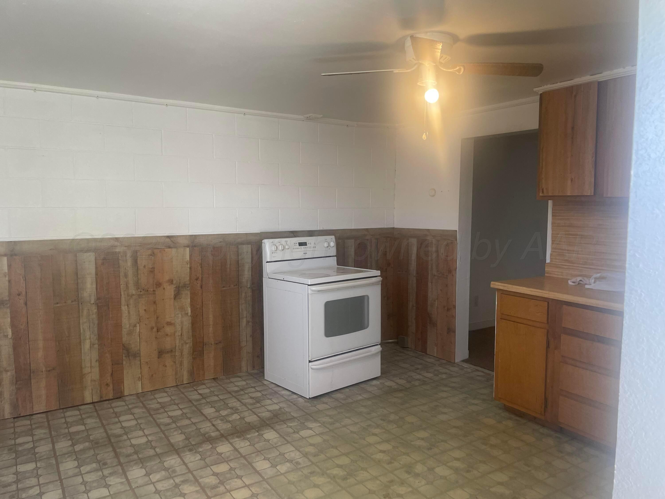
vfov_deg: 53.1
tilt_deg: -4.9
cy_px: 250
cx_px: 332
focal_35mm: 26
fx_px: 499
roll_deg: -0.1
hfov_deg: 67.3
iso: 125
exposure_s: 1/121
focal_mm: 4.2
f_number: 1.6
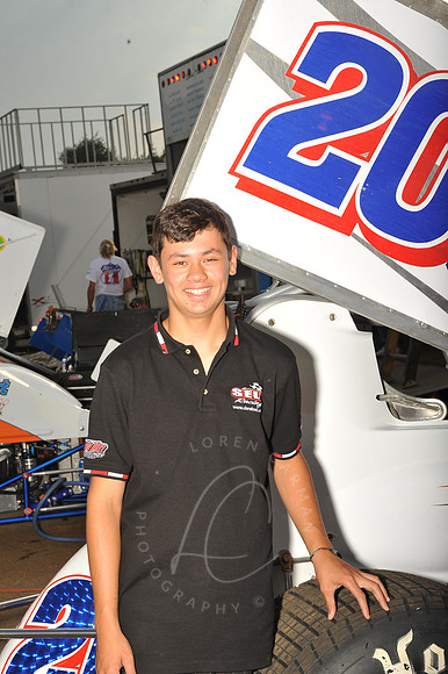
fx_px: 1308
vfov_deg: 28.9
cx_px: 224
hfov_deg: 19.4
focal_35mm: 70
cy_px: 337
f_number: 14
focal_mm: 70
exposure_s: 1/320
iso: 250
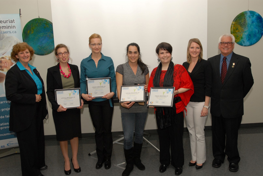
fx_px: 241
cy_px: 88
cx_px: 132
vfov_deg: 40.1
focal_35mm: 33
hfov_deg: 57.2
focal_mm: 22
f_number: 5.6
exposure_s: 1/160
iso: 500
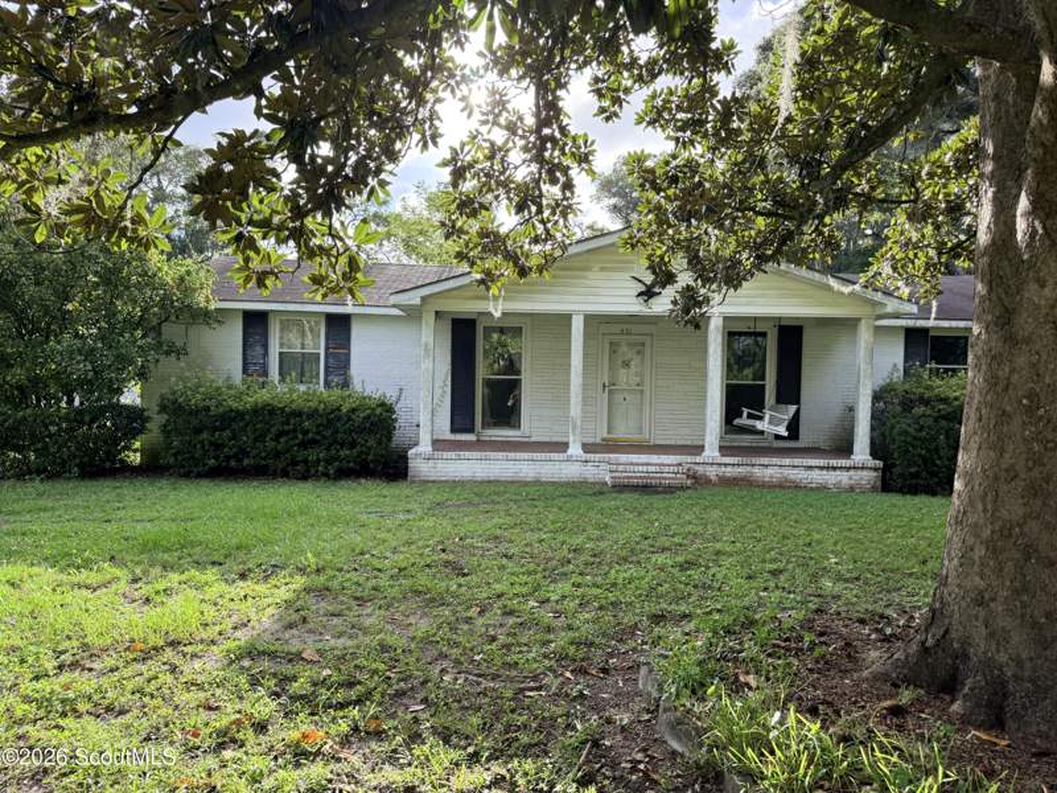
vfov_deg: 56.8
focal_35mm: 24
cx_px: 528
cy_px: 396
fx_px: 733
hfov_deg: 71.6
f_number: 1.78
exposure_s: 1/1060
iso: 100
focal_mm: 6.76
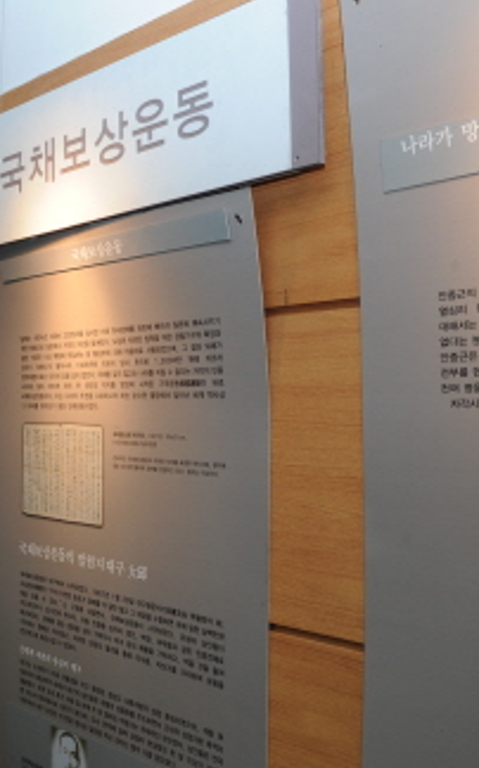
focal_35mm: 44
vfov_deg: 45.3
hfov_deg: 27.0
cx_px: -36
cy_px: 386
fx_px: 921
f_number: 6.3
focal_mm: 28
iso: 640
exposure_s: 1/60
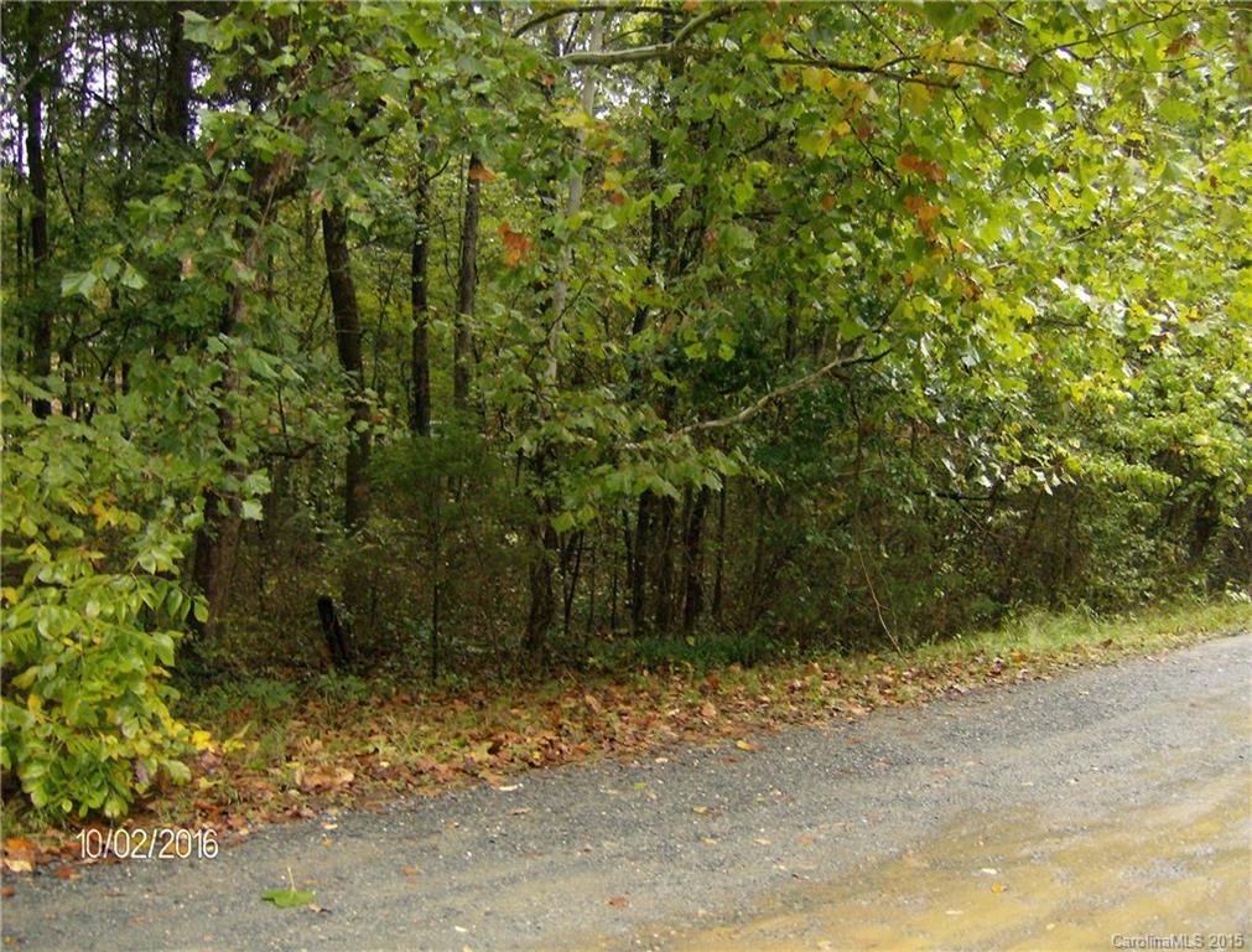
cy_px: 476
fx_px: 1308
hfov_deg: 51.1
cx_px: 626
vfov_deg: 40.0
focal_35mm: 36
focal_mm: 6
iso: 200
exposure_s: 1/60
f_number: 2.8
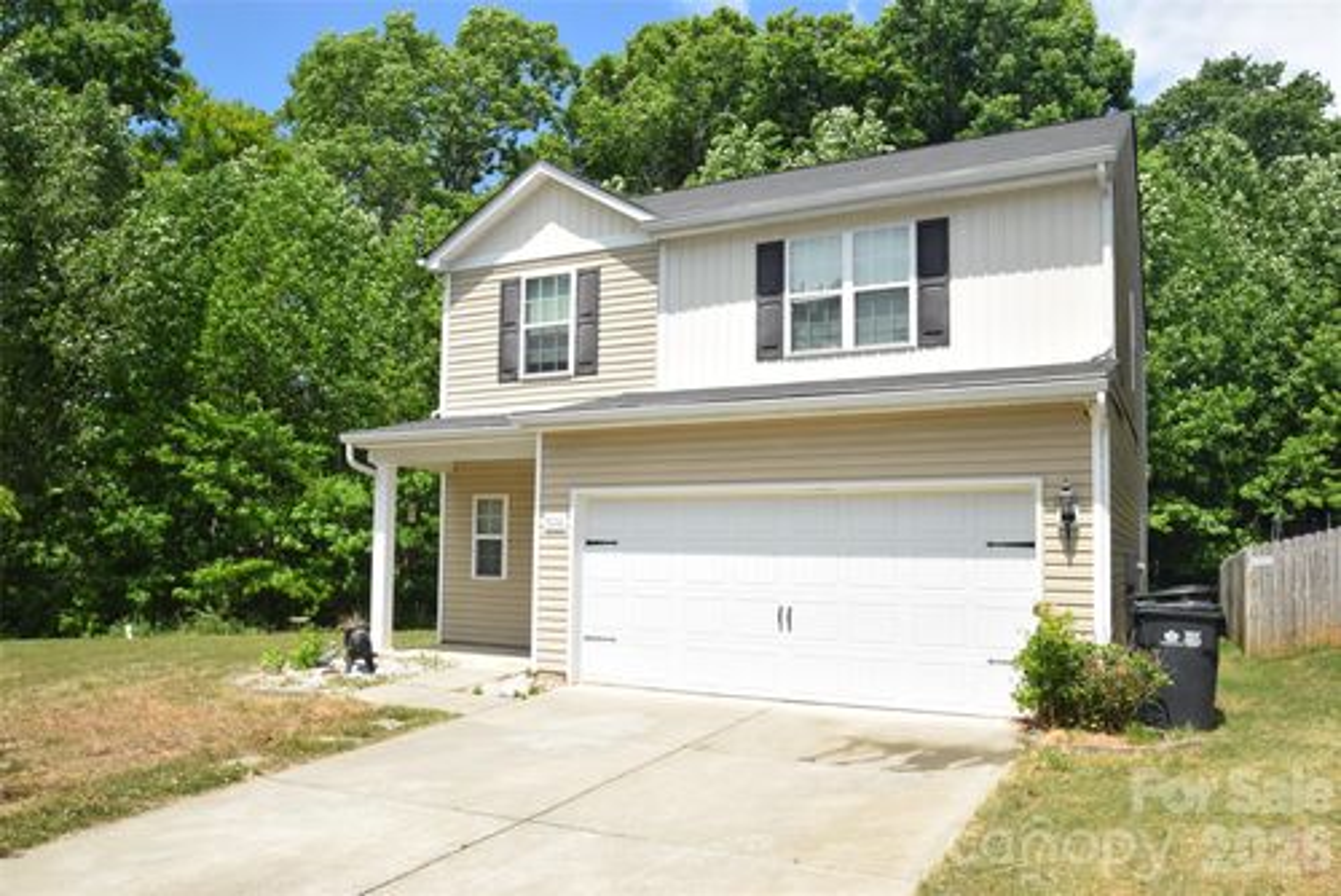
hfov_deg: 70.4
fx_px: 950
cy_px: 448
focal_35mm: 26
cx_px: 670
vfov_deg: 50.5
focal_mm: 17
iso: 100
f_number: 10
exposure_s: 1/200
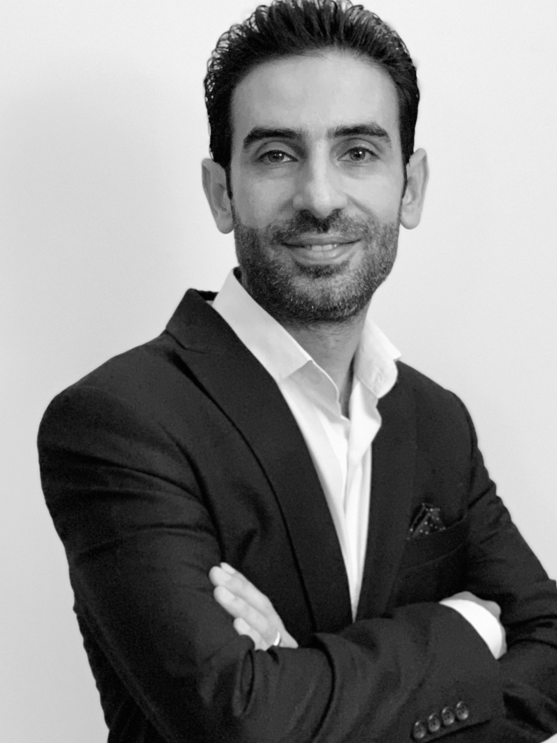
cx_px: 308
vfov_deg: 27.3
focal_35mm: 71
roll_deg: -1.3
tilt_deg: -4.9
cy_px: 473
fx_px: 1523
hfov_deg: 20.7
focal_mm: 6
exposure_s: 1/40
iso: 500
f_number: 2.4
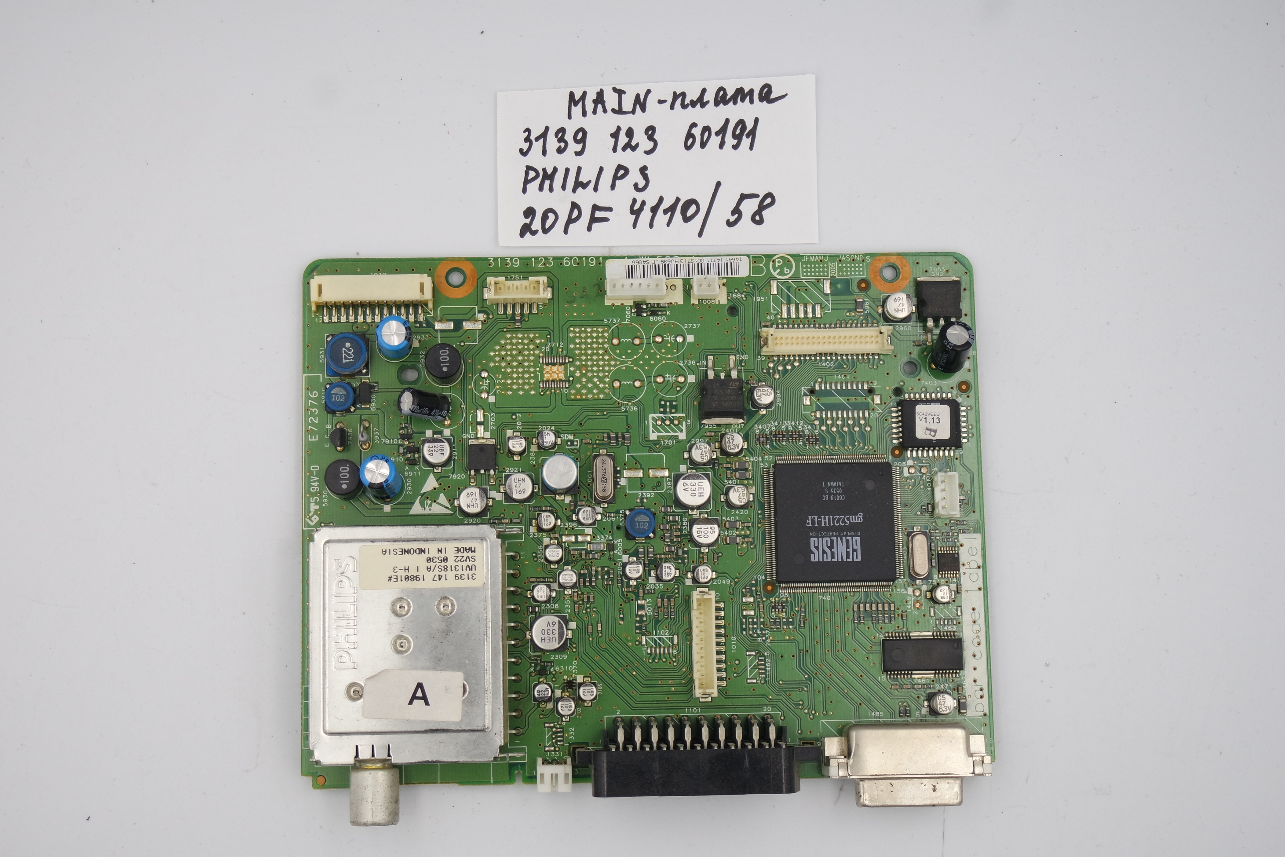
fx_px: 1963
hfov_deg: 36.2
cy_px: 423
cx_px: 642
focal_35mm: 55
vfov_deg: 24.6
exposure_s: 1/125
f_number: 5
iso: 160
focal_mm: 20
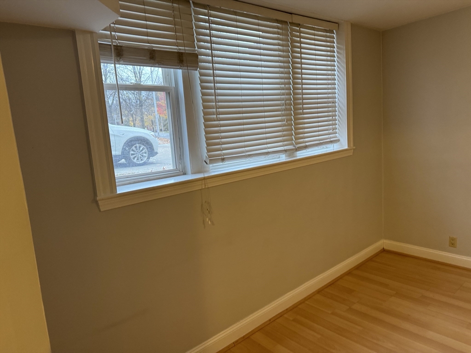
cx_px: 236
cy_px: 176
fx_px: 327
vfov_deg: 56.8
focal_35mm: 24
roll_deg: +4.5
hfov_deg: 71.6
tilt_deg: -9.0
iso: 320
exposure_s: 1/60
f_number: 1.78
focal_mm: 6.76
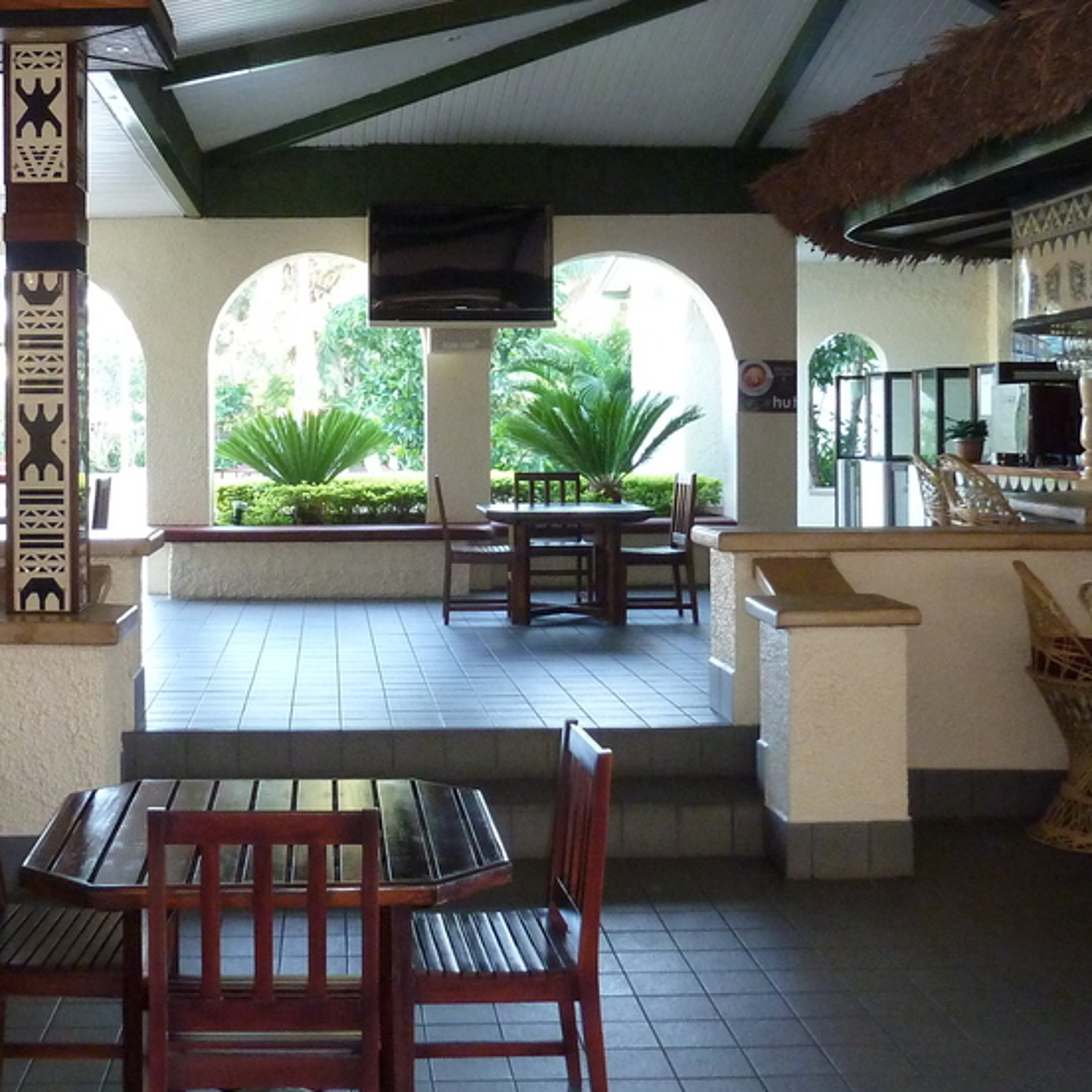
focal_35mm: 48
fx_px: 1713
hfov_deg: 35.0
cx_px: 358
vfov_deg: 35.2
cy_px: 411
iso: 320
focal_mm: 4.1
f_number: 3.3
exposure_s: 1/30
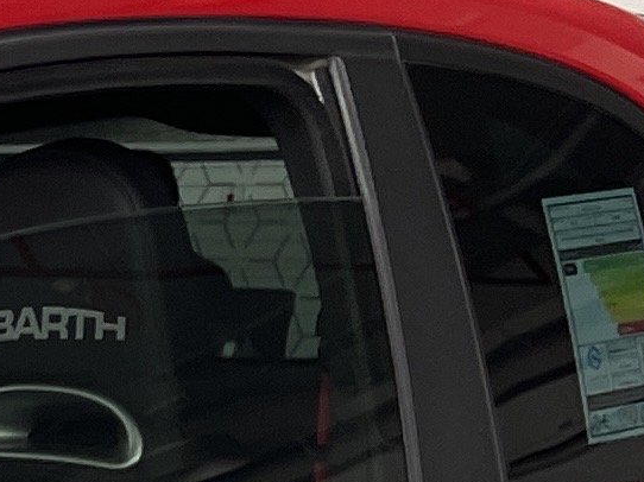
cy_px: 1317
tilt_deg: -17.8
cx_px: -1116
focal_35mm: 186
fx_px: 3459
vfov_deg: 7.3
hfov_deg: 9.1
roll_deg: -0.2
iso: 50
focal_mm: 5.1
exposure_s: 1/100
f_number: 1.6
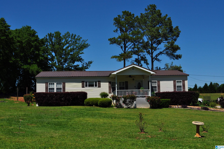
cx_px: 112
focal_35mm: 48
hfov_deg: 41.2
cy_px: 74
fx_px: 298
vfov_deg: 28.0
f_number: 11
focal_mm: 32
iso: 200
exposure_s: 1/640
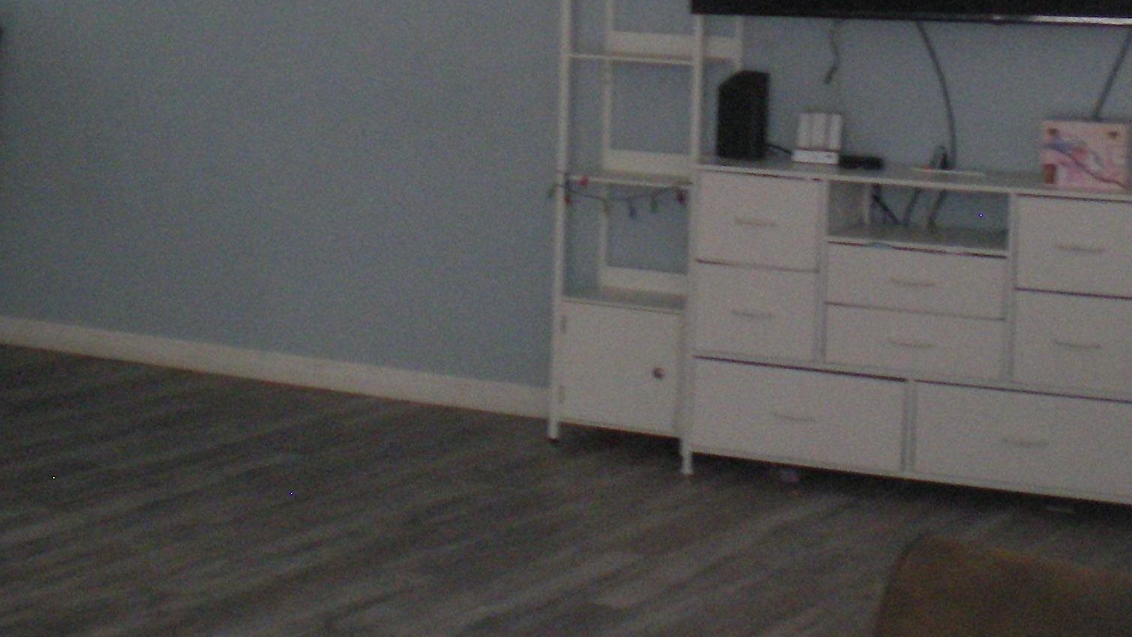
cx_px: 576
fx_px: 2522
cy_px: -7
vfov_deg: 14.2
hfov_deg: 25.3
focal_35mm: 84
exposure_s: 1/30
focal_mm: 6.3
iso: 400
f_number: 3.1
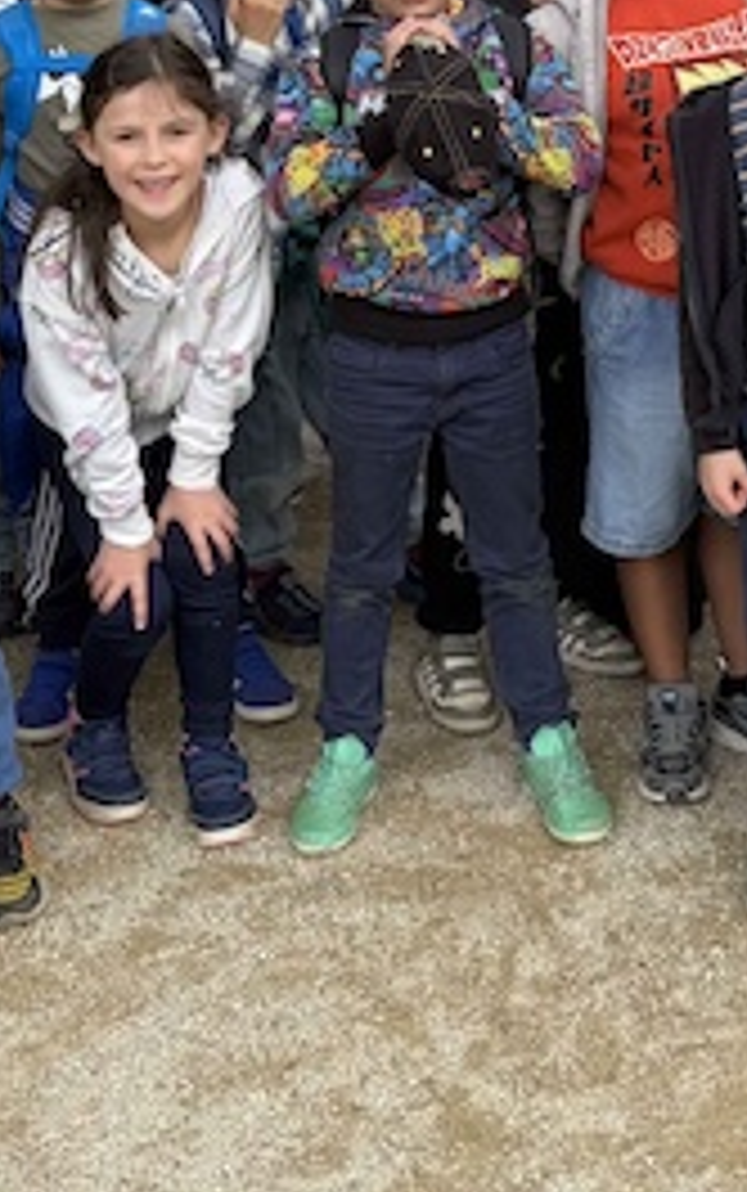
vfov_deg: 25.5
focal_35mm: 78
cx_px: 495
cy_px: 88
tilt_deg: -9.0
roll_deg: +3.2
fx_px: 2537
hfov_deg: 16.7
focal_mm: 5.96
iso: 50
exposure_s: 1/673
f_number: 1.6
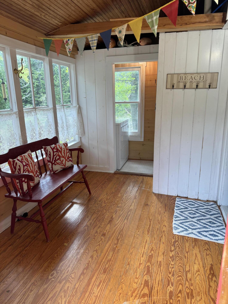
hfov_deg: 56.8
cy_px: 152
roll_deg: +1.7
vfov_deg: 71.6
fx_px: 211
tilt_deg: -15.7
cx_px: 114
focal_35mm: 24
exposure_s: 1/60
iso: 125
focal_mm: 6.76
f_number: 1.78
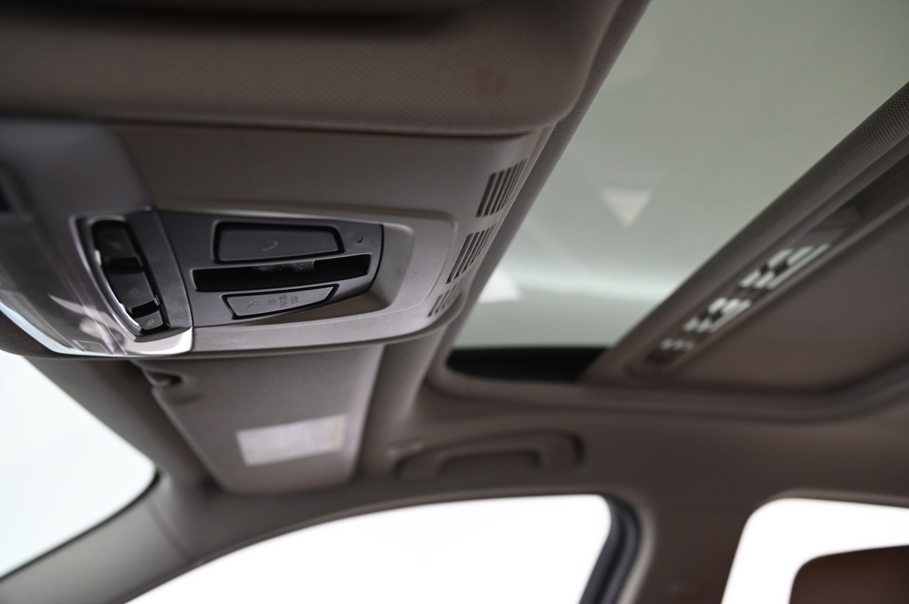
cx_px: 454
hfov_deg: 60.3
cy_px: 302
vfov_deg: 42.3
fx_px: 782
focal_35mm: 31
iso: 2000
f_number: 4
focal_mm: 31
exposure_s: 1/30
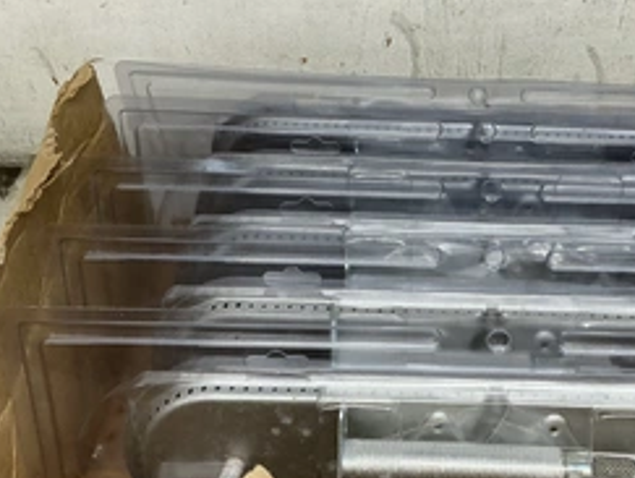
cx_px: 444
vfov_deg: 31.5
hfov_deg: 40.5
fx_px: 845
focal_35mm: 46
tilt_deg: -45.5
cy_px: 282
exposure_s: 1/120
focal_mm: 3
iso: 50
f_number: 1.8
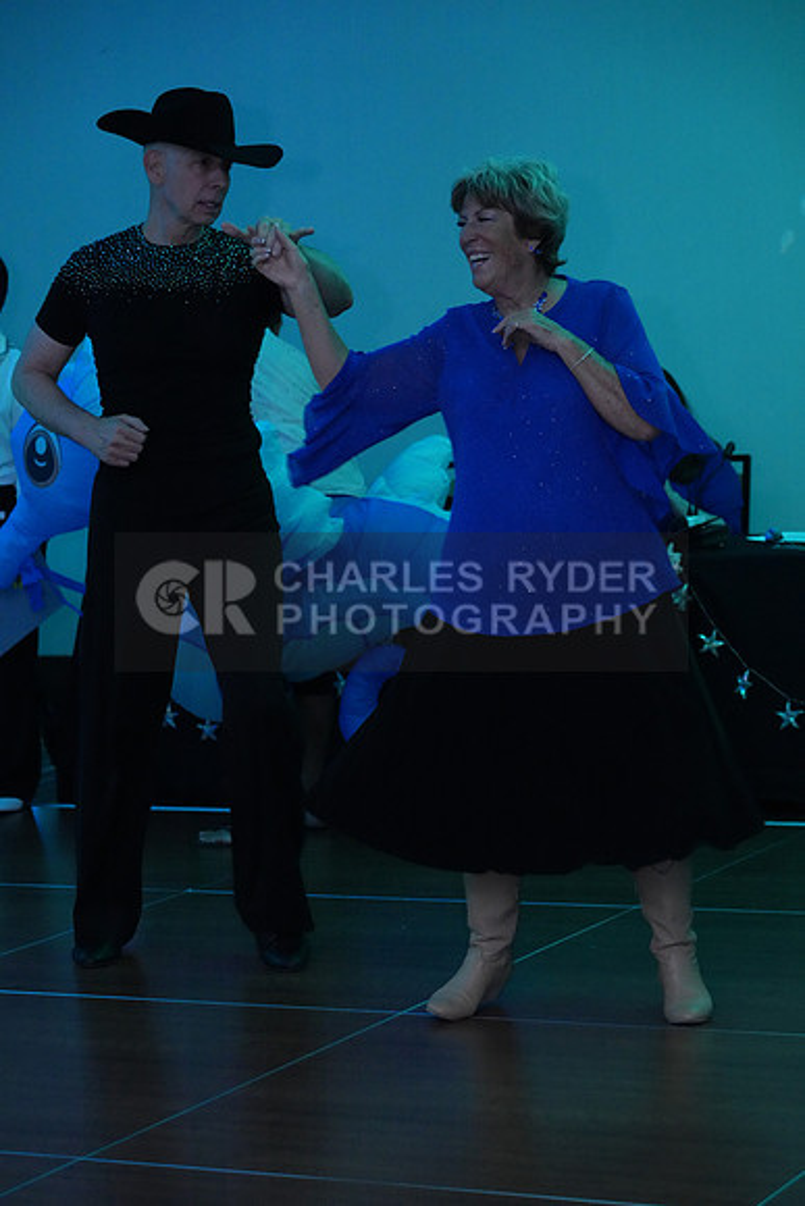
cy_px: 603
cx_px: 402
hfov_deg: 13.8
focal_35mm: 99
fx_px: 3318
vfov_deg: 20.6
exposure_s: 1/200
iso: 8000
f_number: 4.5
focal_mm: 99
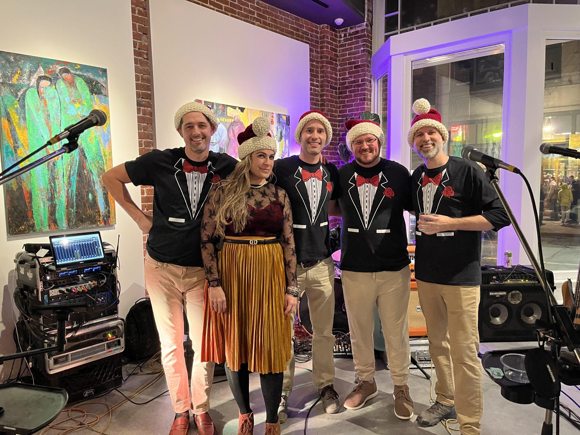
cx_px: 290
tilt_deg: -5.6
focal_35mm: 26
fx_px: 436
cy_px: 218
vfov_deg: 53.1
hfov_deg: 67.3
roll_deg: -0.2
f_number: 1.6
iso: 640
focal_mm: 5.1
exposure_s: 1/30
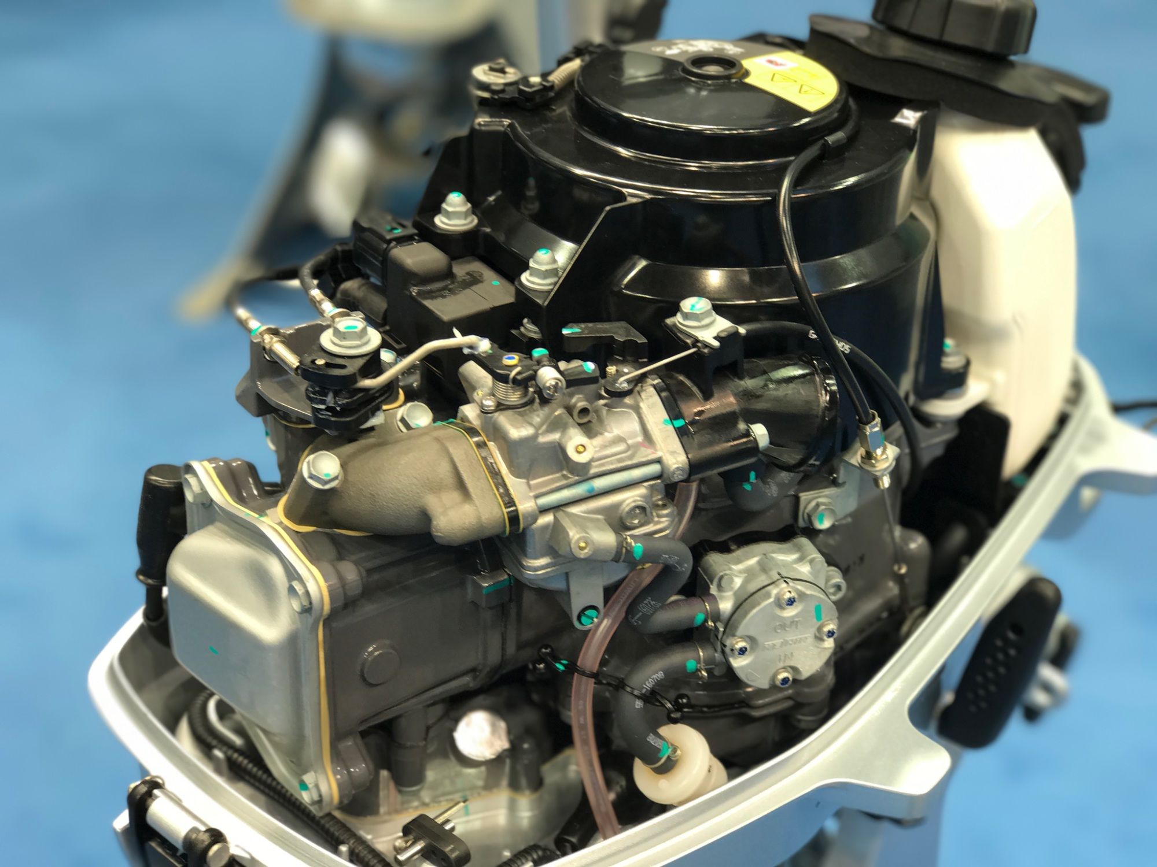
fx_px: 1905
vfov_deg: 25.7
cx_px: 578
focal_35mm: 57
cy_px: 434
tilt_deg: -30.8
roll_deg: -2.1
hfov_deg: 33.8
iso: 40
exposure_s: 1/50
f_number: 2.8
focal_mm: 6.6
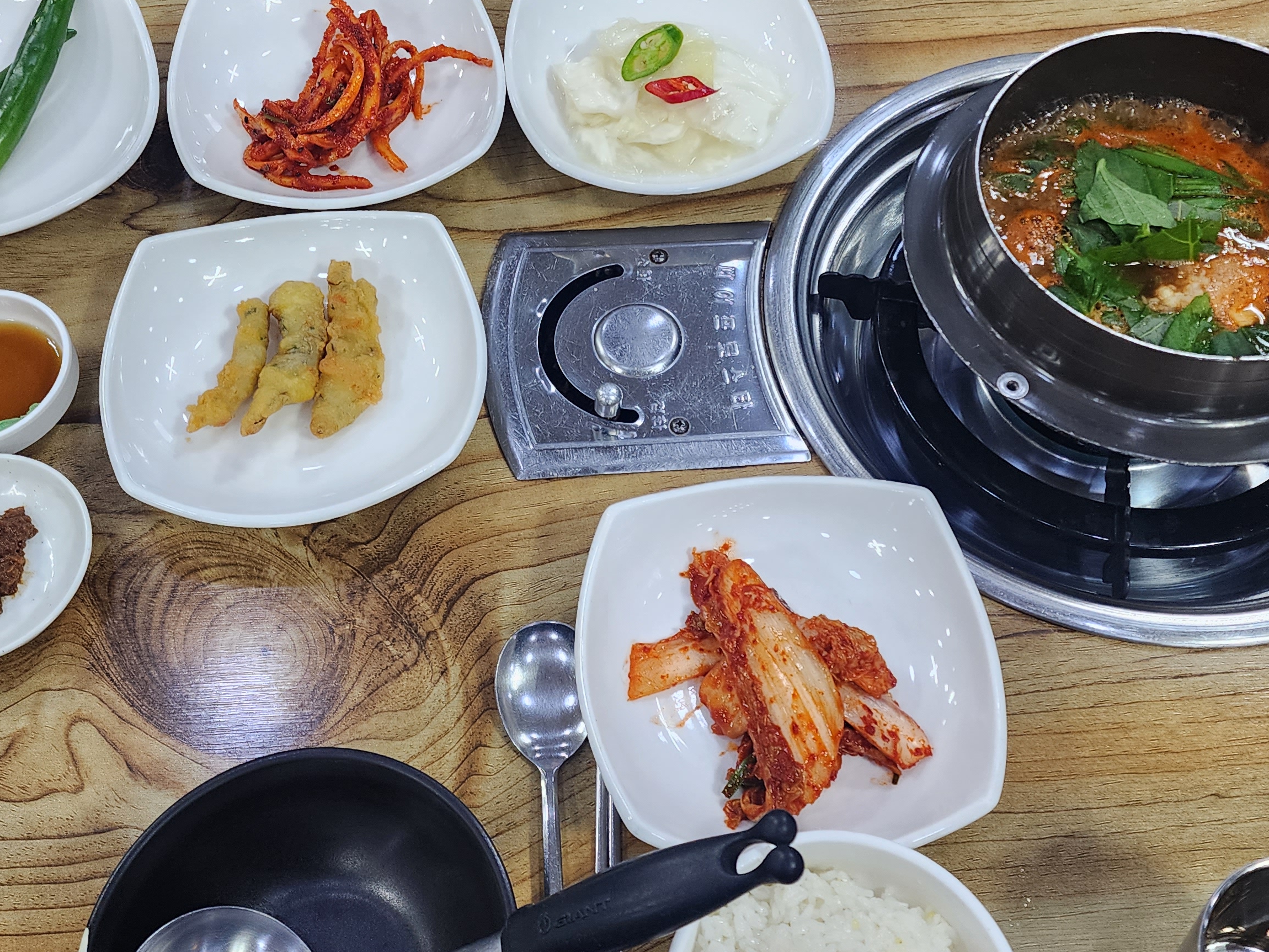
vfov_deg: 35.9
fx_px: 1466
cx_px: 652
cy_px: 433
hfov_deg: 46.8
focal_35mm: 40
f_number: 1.8
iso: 200
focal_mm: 6.4
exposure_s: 1/120
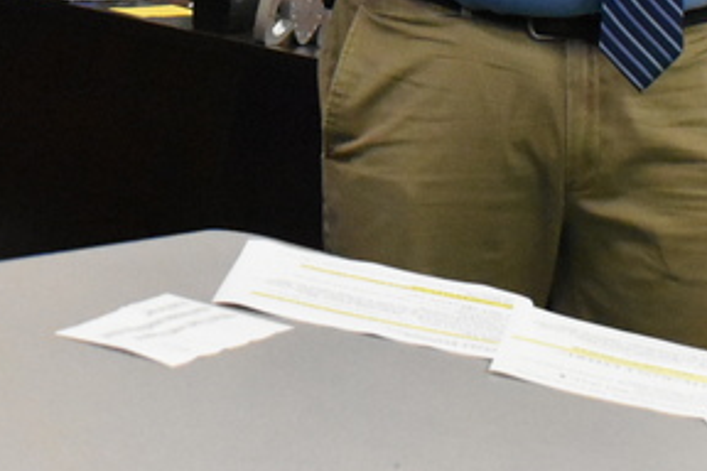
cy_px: -212
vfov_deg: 8.7
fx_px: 3039
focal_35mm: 155
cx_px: -118
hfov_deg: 13.0
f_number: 7.1
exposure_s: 1/200
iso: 6400
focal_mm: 29
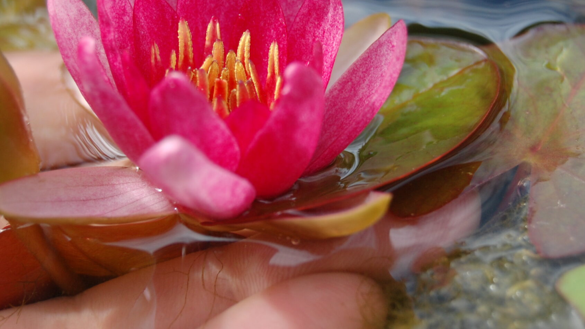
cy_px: 145
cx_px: 299
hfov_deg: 16.4
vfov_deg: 9.3
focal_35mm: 131
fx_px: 2029
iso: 400
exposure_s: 1/500
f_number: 5.6
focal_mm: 55
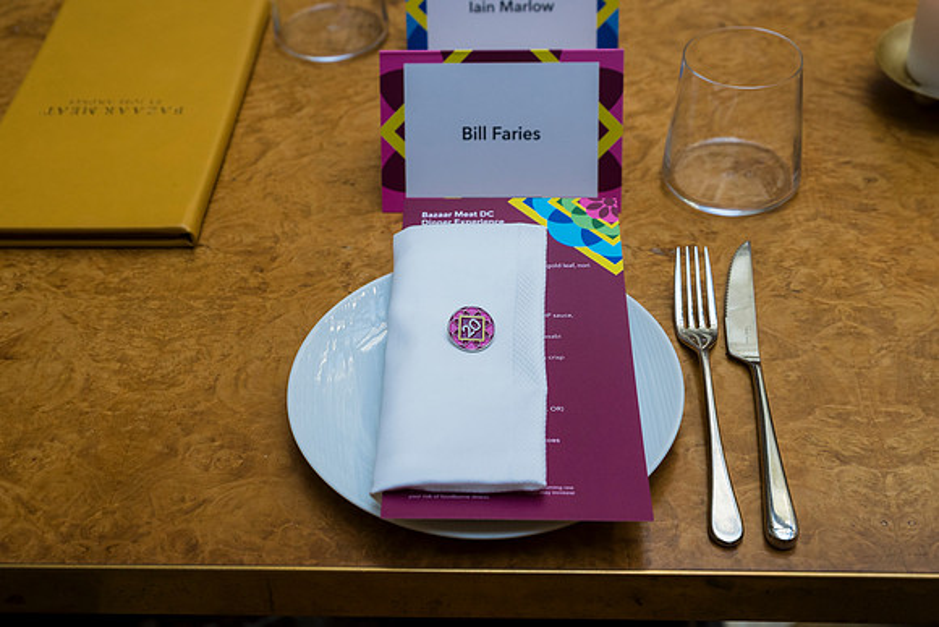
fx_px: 1304
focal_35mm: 50
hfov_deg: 39.6
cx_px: 470
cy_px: 314
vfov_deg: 27.0
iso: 800
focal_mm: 50
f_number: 5
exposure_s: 1/125
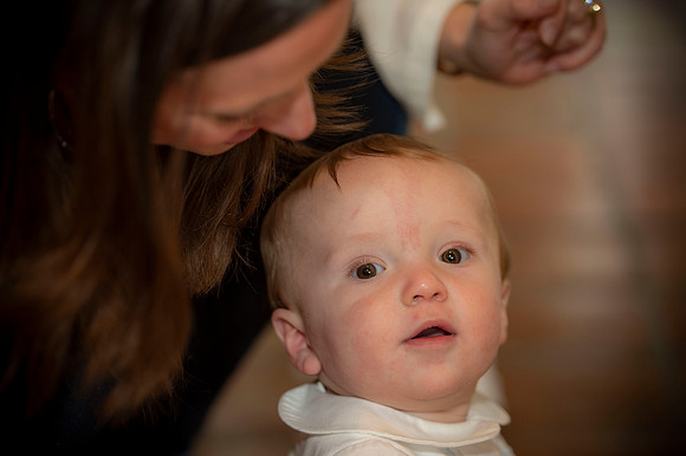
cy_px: 228
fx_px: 2571
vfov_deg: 10.1
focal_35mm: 135
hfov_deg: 15.2
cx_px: 343
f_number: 2.8
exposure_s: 1/80
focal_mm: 135
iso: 640
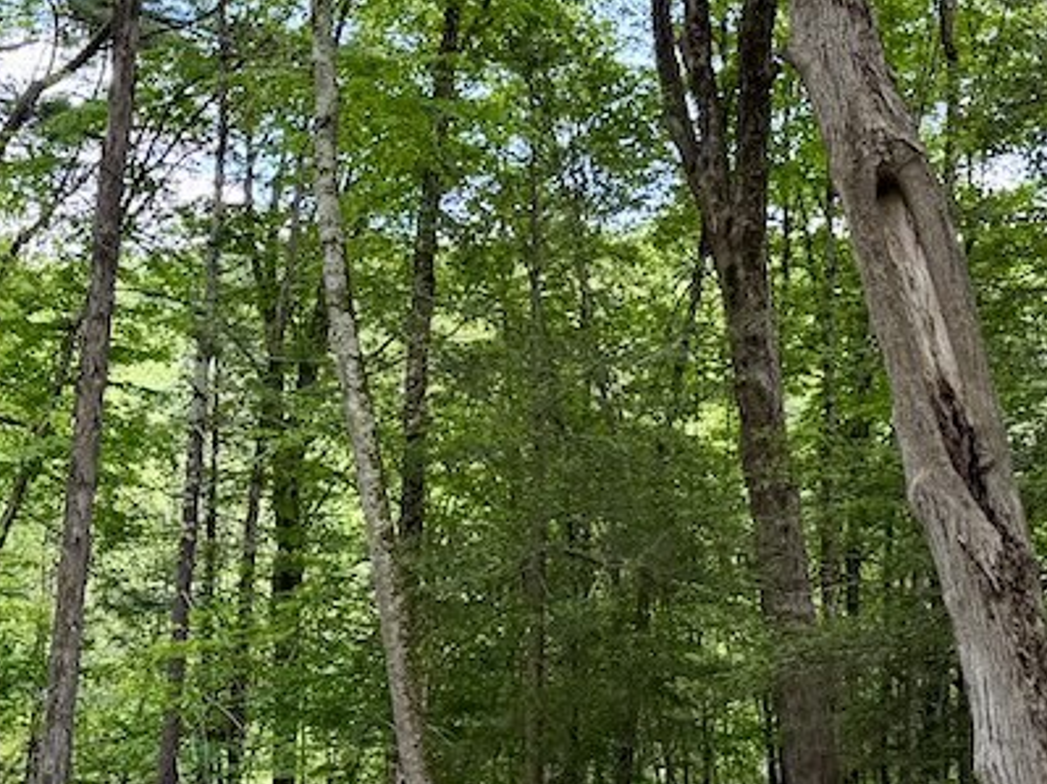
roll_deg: +0.4
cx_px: 548
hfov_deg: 25.3
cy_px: 351
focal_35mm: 77
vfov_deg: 19.1
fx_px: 2328
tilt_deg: +11.9
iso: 80
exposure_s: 1/187
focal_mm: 6.76
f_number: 1.78
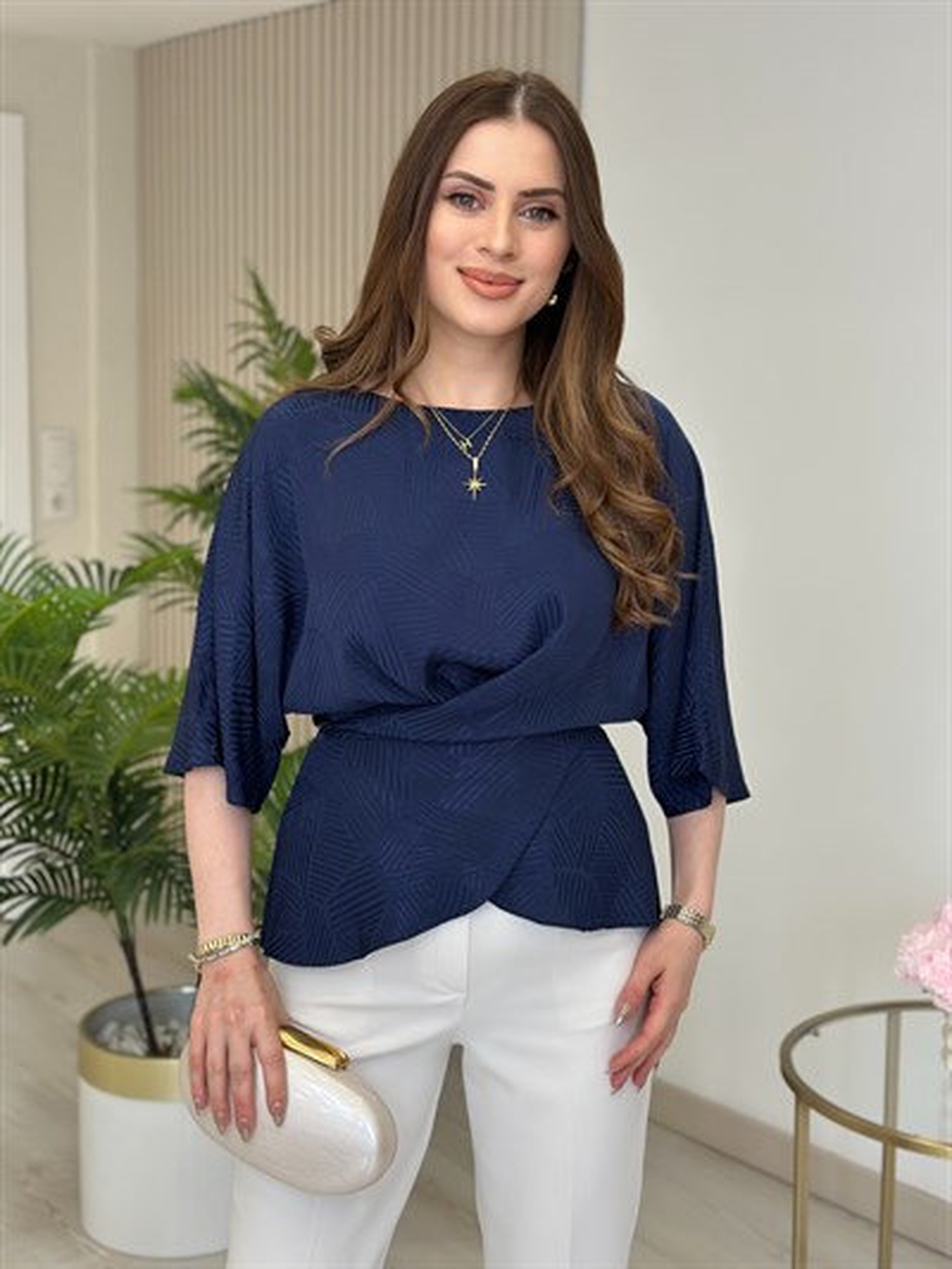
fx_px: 1759
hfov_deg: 30.3
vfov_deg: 39.6
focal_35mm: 48
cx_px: 476
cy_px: 634
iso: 80
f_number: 1.78
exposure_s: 1/231
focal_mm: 6.86
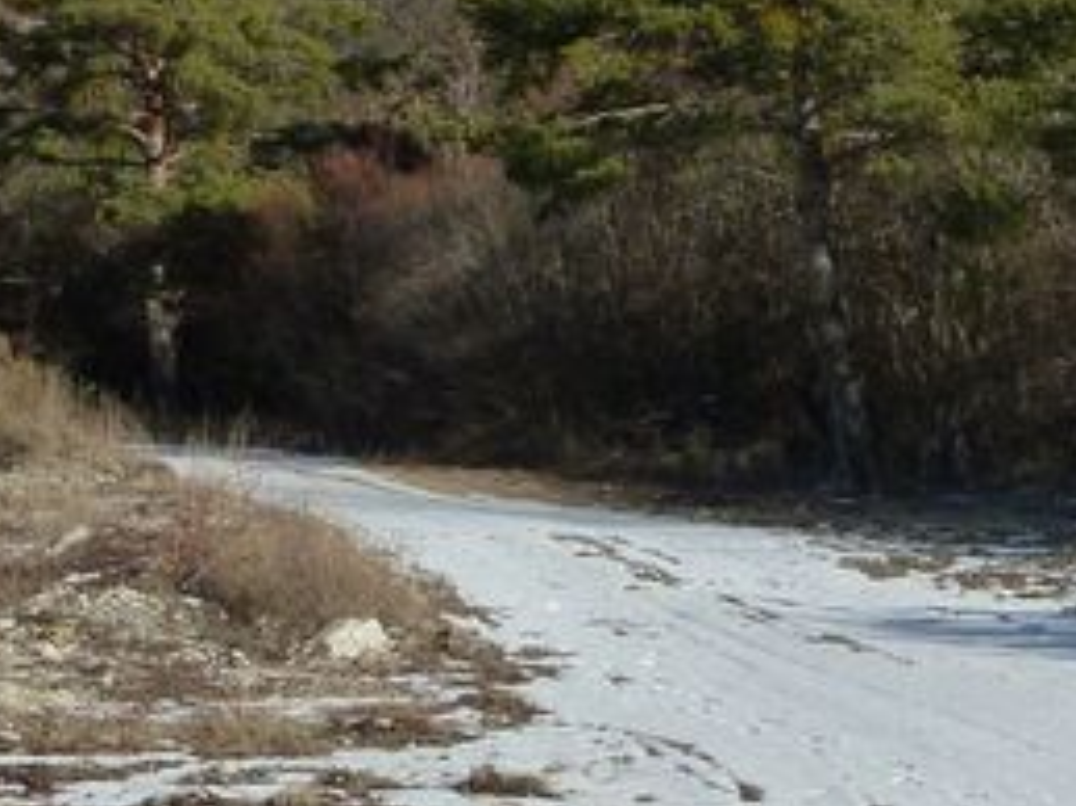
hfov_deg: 16.7
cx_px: 1558
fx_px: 3356
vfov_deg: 13.6
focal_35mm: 108
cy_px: 673
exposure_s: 1/800
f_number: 5.6
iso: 125
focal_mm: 5.7
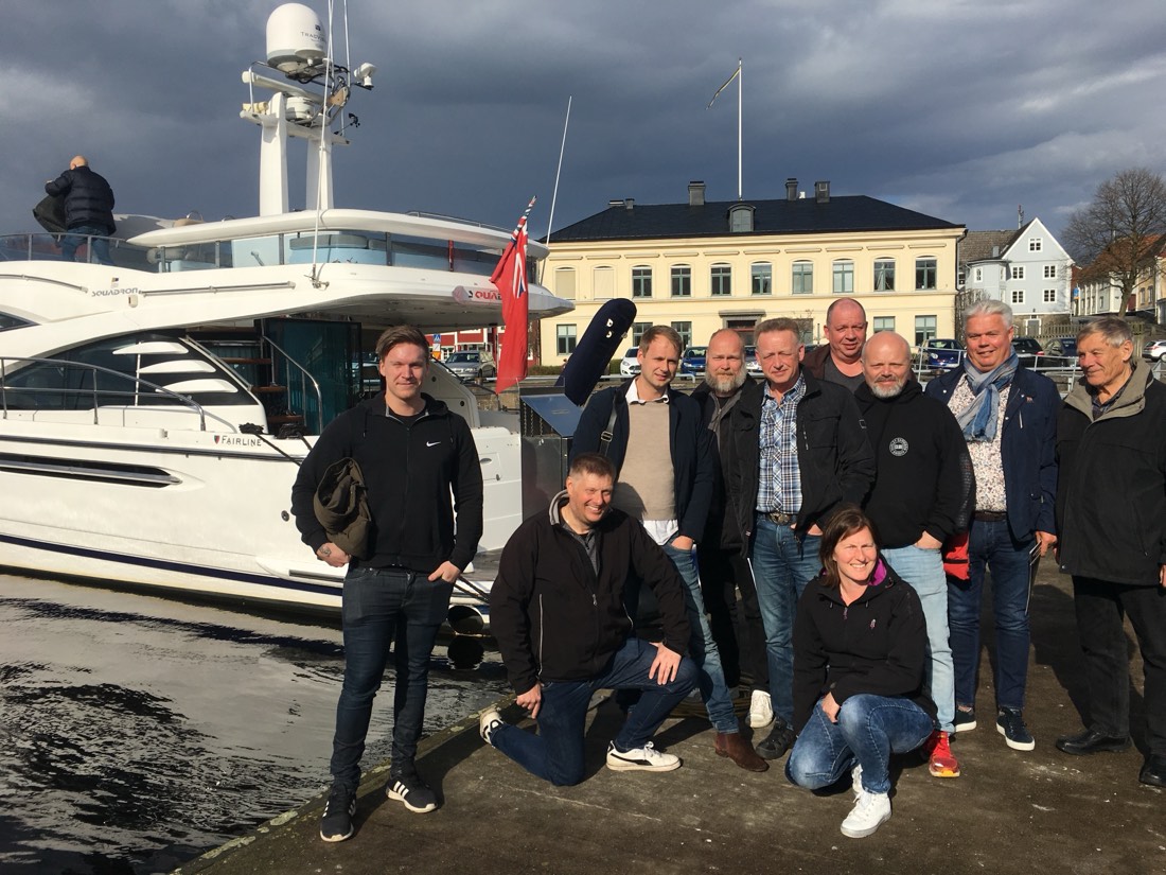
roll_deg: +1.3
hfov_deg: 61.7
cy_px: 438
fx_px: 977
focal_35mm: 29
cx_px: 583
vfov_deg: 48.2
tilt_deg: -2.3
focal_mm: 4.15
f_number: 2.2
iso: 25
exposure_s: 1/3344
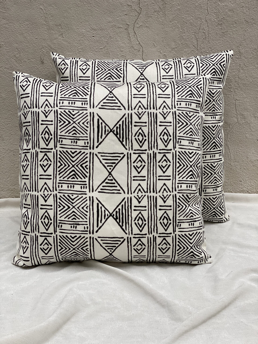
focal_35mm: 52
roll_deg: +1.0
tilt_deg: -20.2
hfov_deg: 28.0
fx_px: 517
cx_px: 129
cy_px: 172
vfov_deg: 36.8
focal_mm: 6
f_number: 2
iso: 125
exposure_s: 1/122
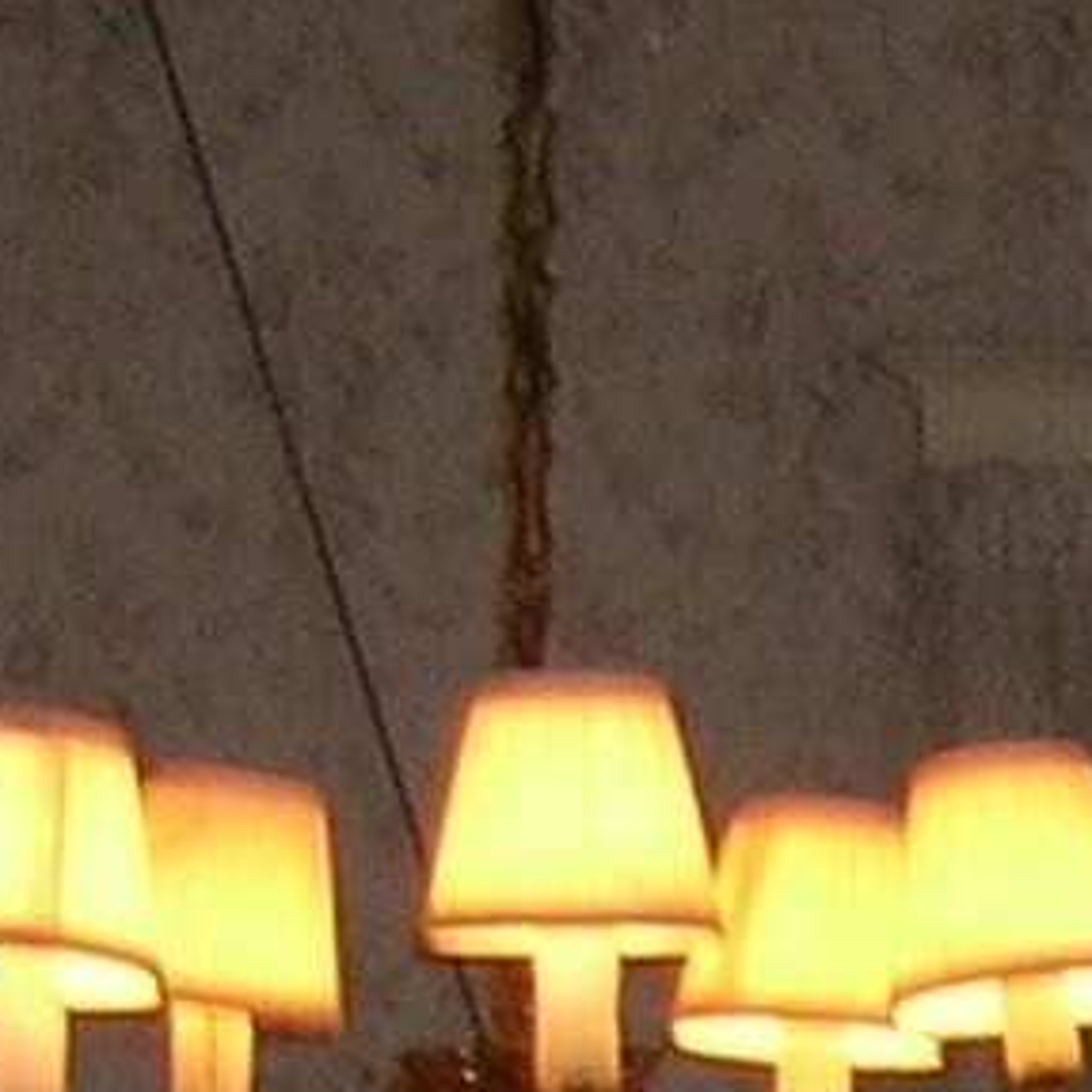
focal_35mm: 271
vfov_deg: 6.2
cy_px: 2720
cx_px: 2530
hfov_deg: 6.2
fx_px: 9672
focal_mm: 5.7
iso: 53
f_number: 2.9
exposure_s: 1/30
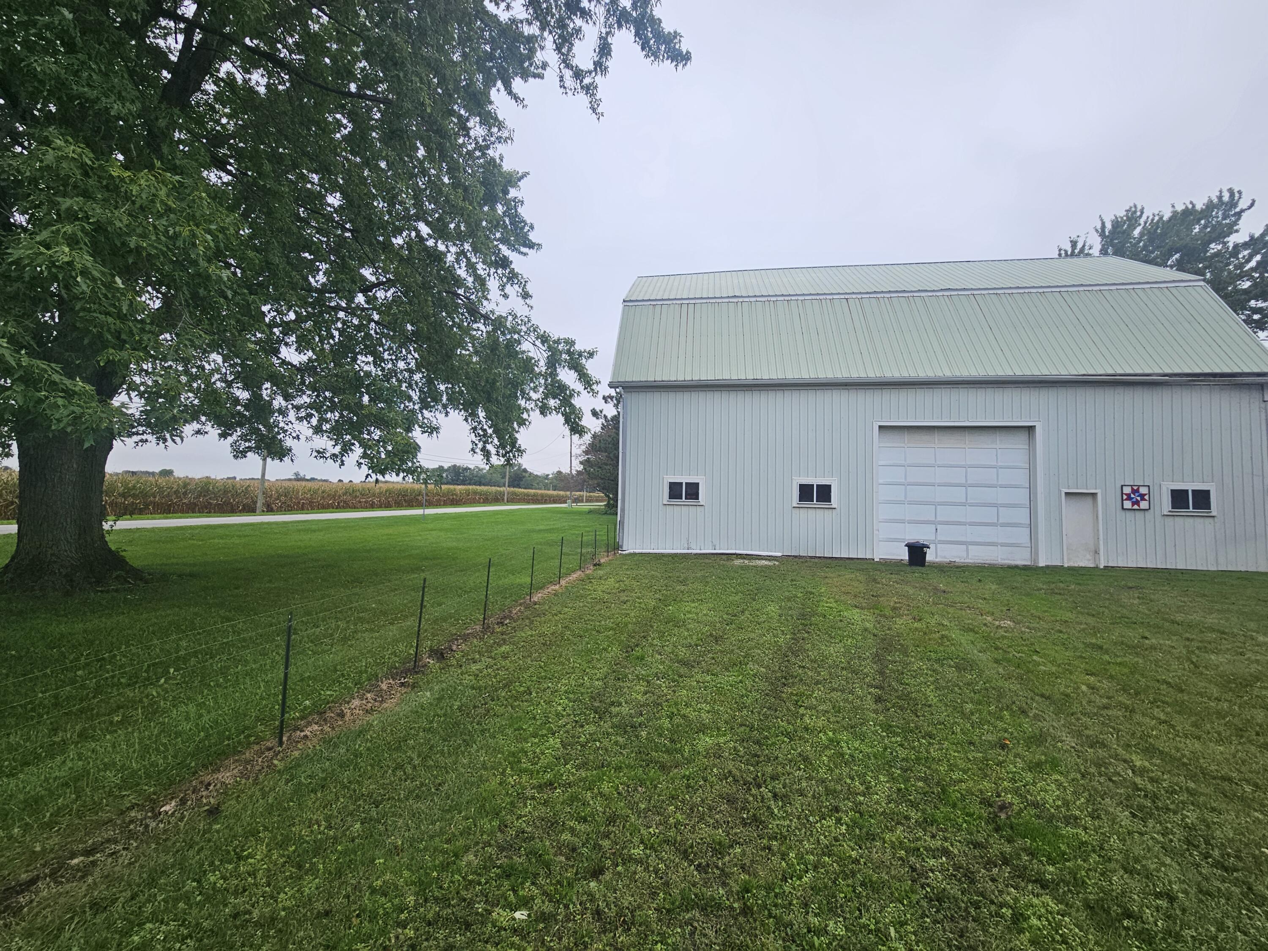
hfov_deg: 106.2
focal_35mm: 13
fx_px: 476
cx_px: 634
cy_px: 476
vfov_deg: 89.9
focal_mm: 2.2
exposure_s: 1/854
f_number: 2.2
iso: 50
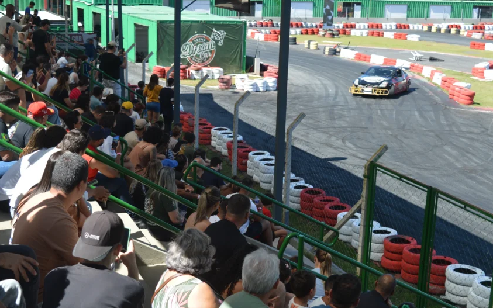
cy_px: 164
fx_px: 733
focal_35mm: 55
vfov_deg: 23.8
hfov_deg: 37.2
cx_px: 243
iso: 100
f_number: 6.3
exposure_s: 1/160
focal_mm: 35
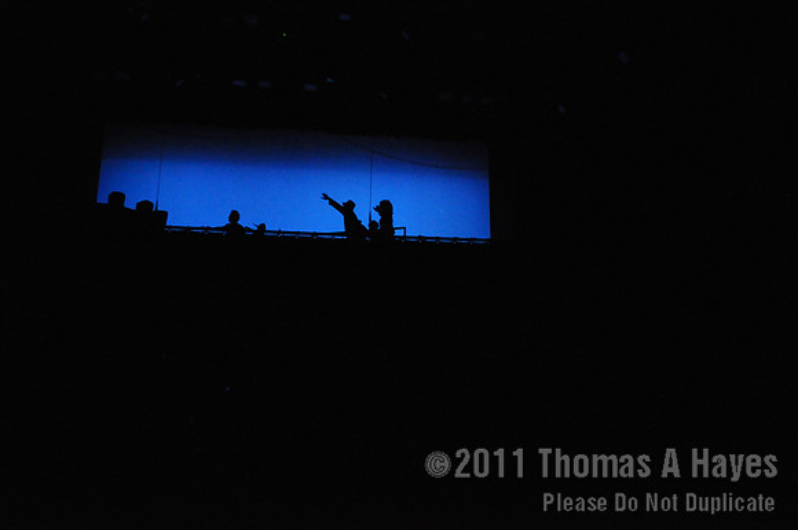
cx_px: 399
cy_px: 265
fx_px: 598
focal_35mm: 27
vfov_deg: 47.8
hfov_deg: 67.5
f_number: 3.5
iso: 3200
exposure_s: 1/160
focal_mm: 18
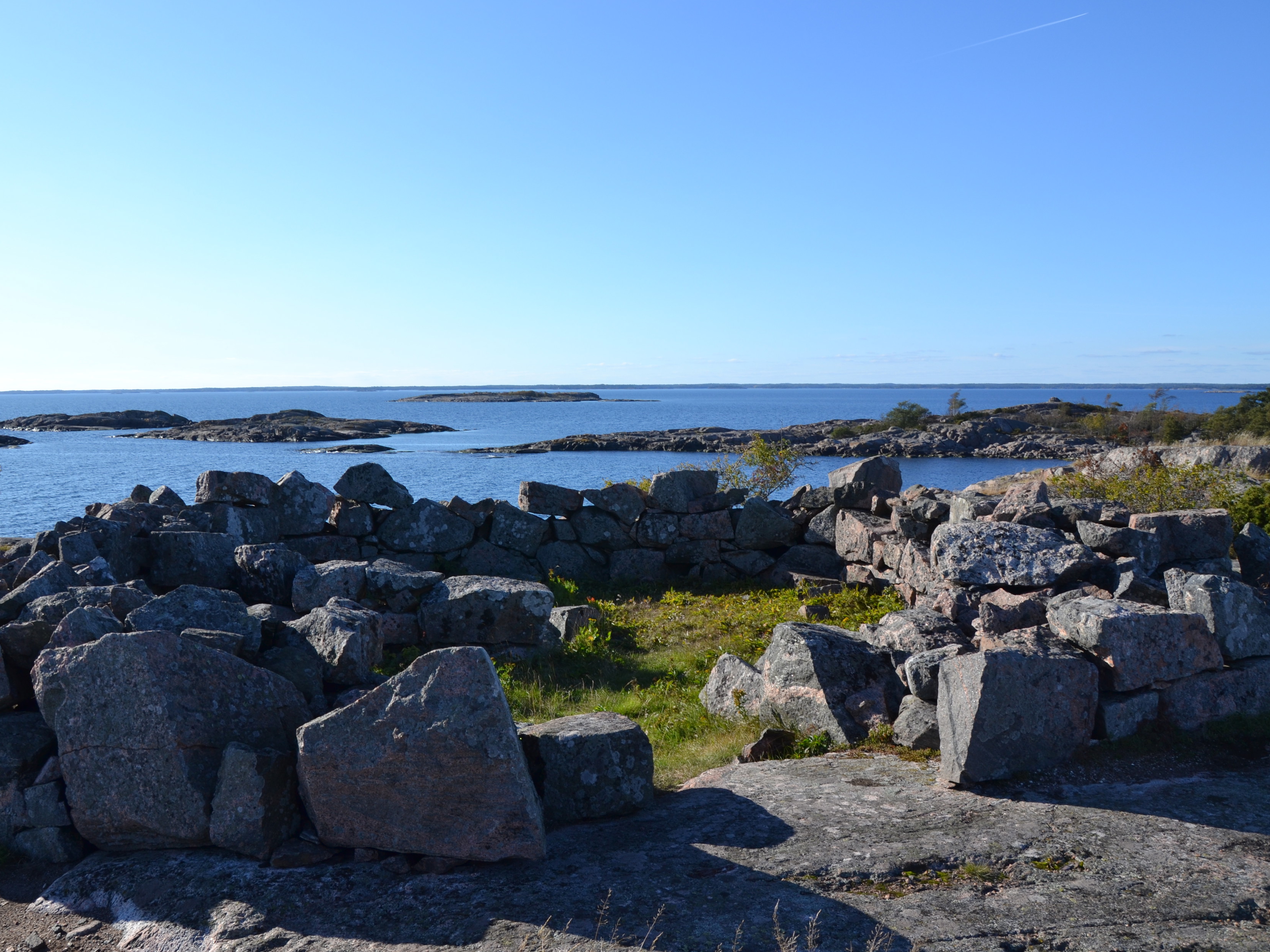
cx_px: 548
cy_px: 470
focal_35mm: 30
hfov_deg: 59.7
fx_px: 1101
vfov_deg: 46.8
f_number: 8
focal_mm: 18
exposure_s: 1/200
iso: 100
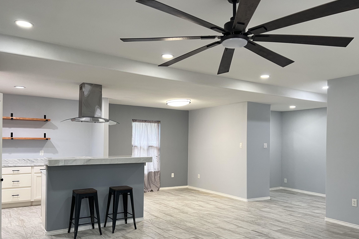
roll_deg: -0.8
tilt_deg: -1.0
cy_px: 142
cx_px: 189
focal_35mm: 29
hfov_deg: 63.6
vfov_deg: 44.8
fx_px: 289
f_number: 1.5
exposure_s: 1/60
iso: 100
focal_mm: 5.7
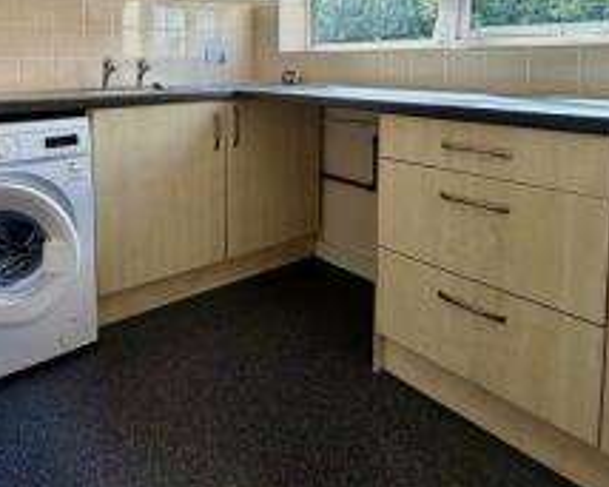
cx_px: 223
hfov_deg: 63.1
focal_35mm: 27
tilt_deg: -5.4
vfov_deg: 50.1
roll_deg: +0.3
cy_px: 101
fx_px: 486
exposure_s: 1/121
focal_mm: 2.22
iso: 64
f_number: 2.2
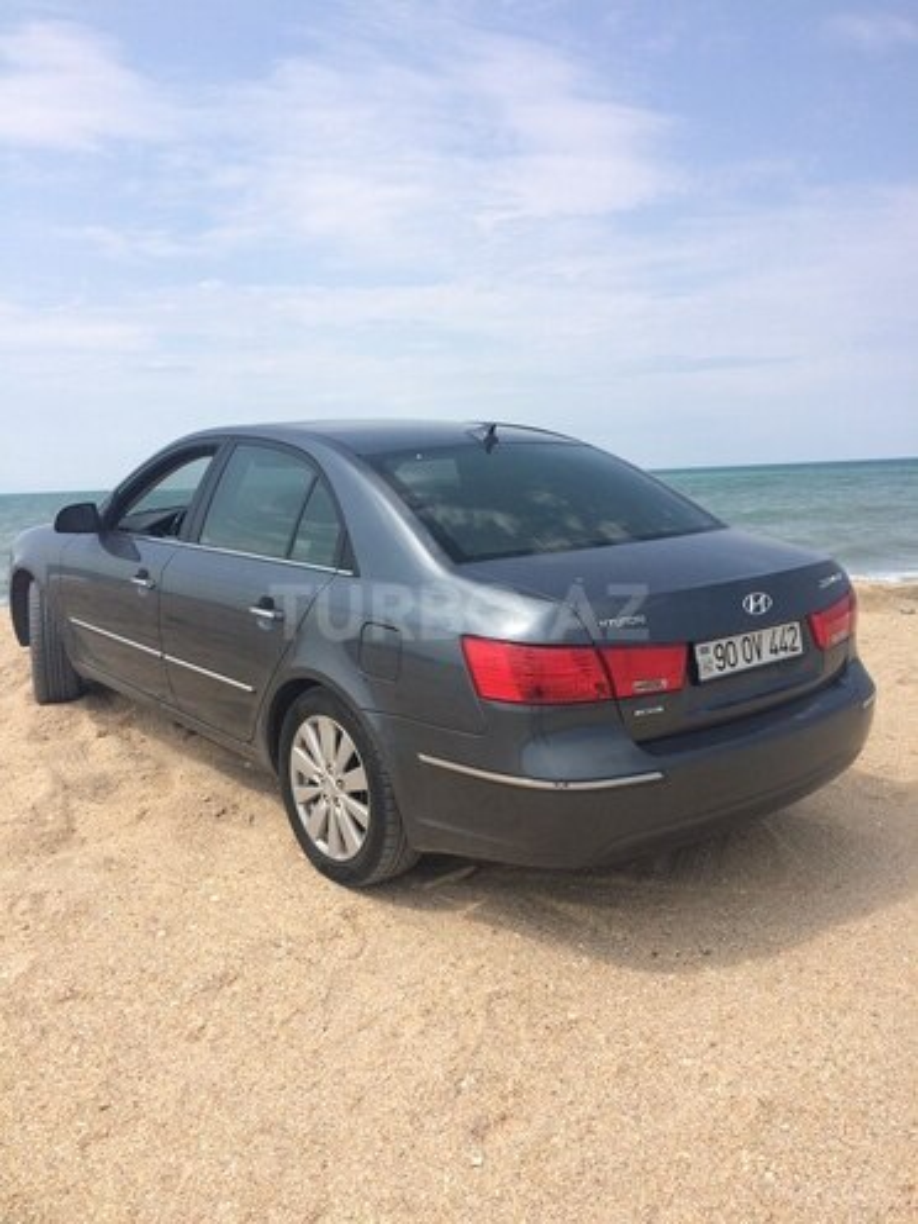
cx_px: 459
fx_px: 1025
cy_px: 612
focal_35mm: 29
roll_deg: +2.7
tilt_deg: -8.2
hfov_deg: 48.2
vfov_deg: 61.7
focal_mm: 4.15
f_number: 2.2
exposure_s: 1/2740
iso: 32
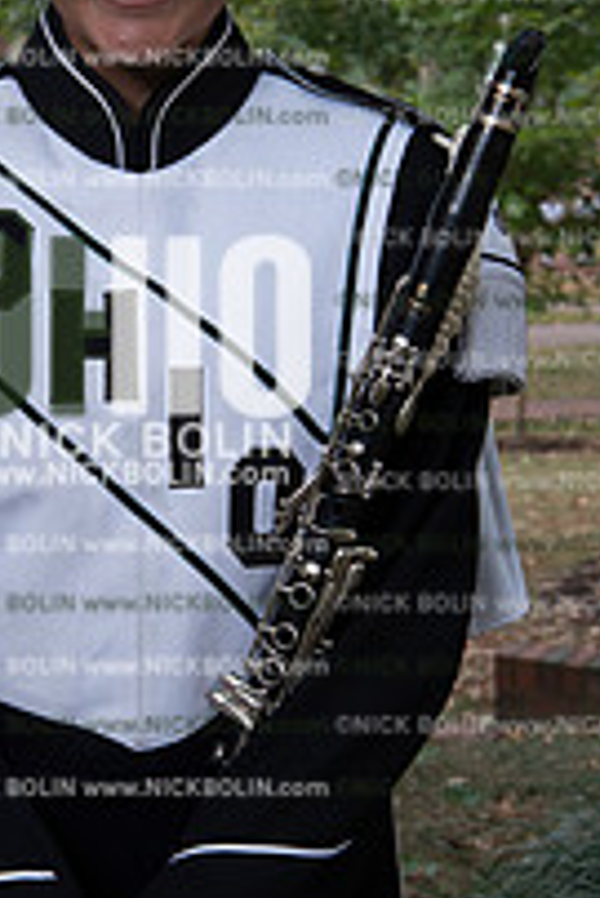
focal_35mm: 107
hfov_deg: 12.8
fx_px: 2670
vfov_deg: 19.1
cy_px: 360
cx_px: 124
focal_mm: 48
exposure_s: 1/100
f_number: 8
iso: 500
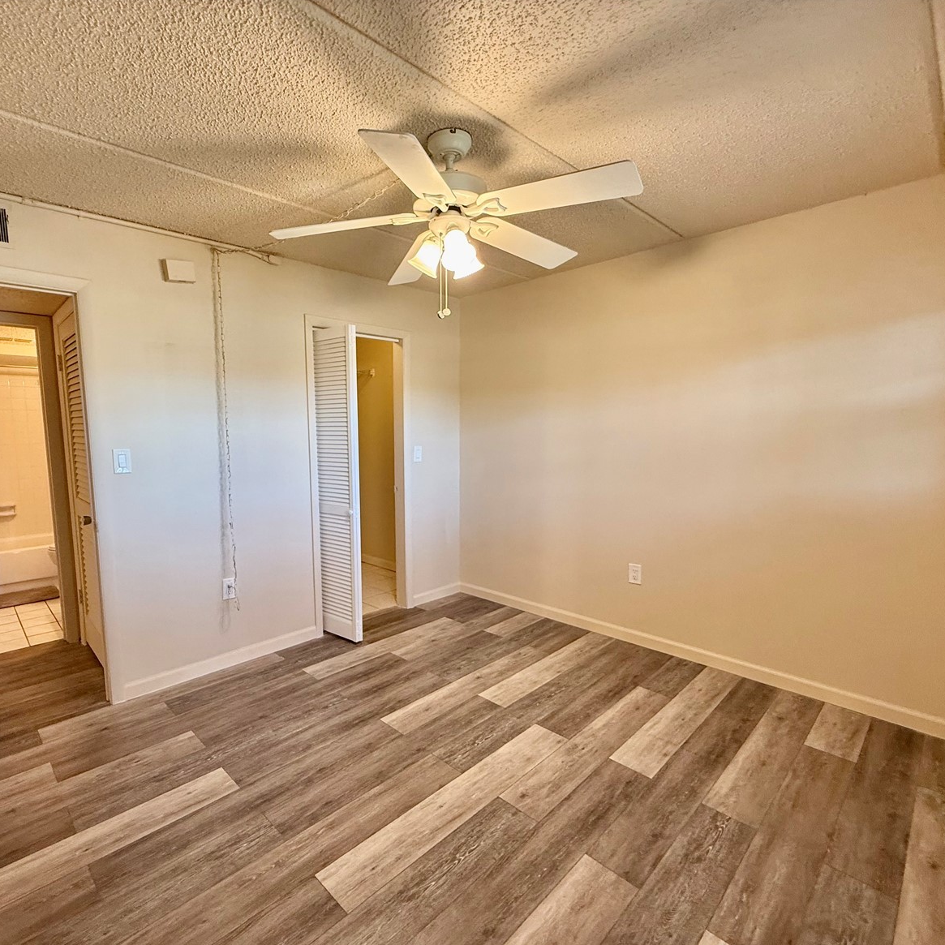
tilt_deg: -6.3
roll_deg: +0.8
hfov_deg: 83.6
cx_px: 412
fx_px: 525
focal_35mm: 17
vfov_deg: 83.9
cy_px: 485
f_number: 2.2
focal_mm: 2.22
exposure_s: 1/60
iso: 200
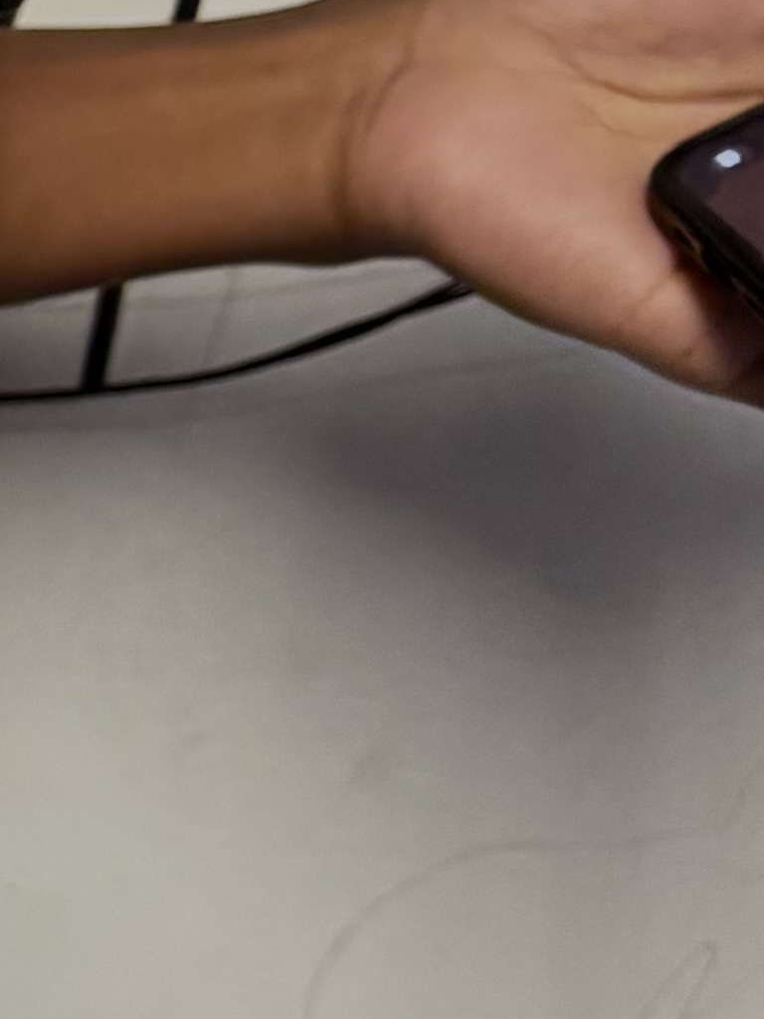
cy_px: 1120
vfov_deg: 13.3
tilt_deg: -37.1
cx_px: -1212
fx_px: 4267
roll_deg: -11.5
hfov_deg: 9.0
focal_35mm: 145
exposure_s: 1/60
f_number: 1.6
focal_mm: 5.96
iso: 200
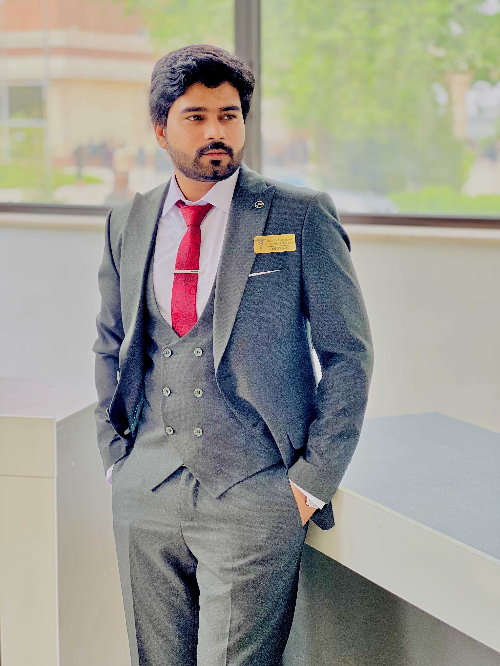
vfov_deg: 25.3
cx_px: 250
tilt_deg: -7.8
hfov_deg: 19.1
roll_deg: +0.0
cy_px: 333
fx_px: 1483
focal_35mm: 77
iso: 80
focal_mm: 9
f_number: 2.8
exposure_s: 1/121
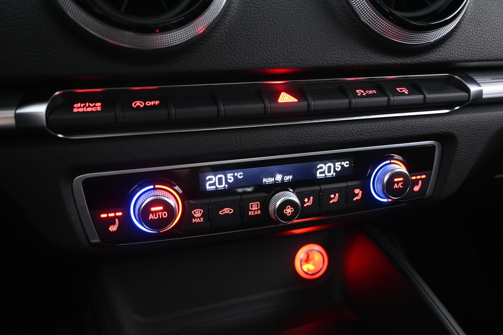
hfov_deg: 61.9
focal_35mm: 30
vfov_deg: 43.6
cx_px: 252
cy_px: 168
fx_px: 419
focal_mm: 20
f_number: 3.8
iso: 3200
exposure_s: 1/13
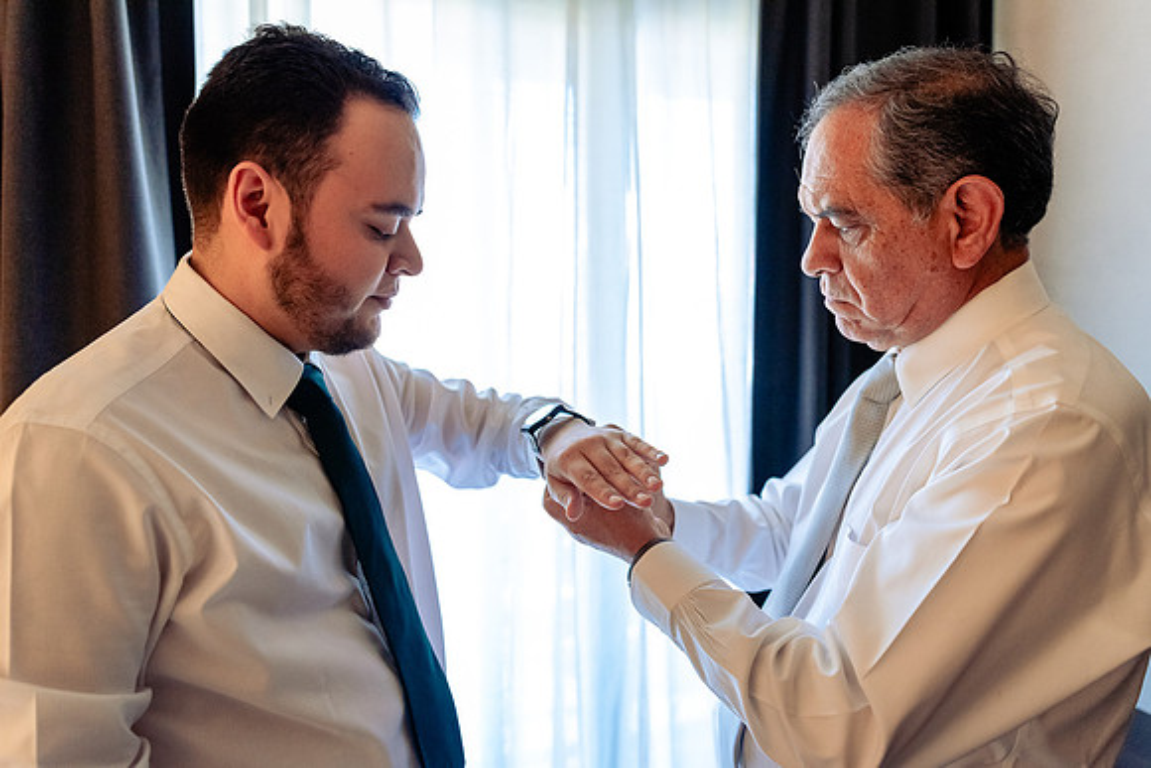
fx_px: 785
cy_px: 384
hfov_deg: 72.5
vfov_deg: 52.2
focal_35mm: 25
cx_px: 576
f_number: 2.5
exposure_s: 1/320
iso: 2500
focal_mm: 24
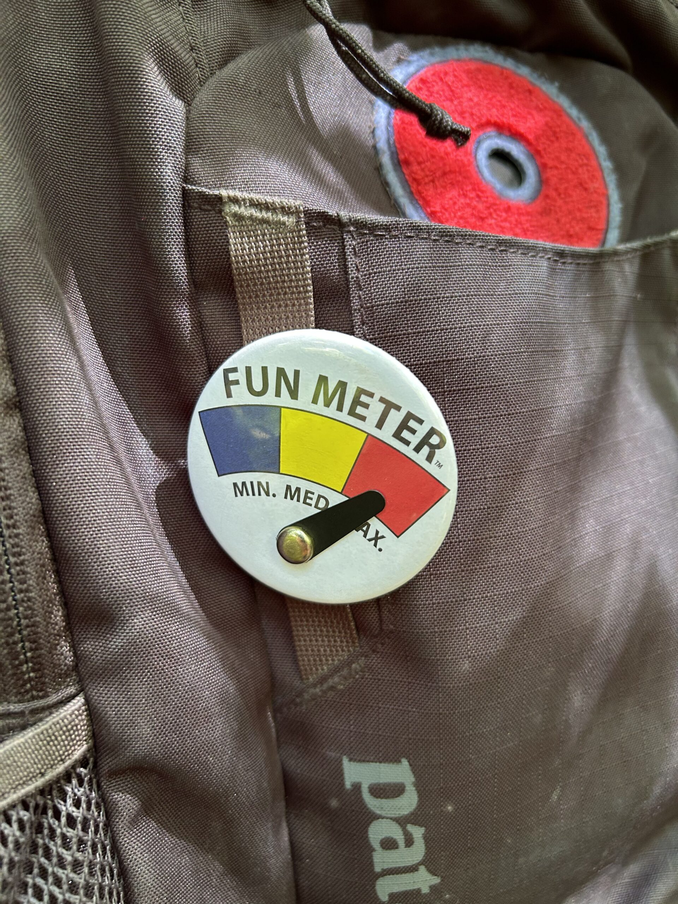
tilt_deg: -7.6
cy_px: 452
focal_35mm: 26
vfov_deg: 67.3
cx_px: 339
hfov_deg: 53.1
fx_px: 679
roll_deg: +3.5
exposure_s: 1/60
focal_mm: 5.7
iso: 160
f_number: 1.5
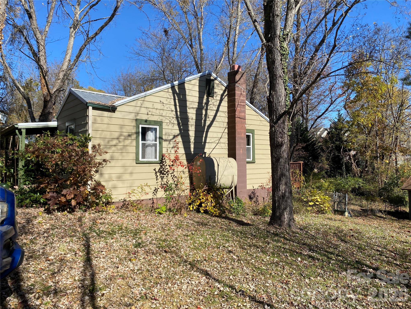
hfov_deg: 67.3
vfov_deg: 53.1
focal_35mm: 26
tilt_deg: +3.2
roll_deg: -0.1
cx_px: 206
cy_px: 154
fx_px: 309
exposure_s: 1/2358
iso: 32
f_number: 1.8
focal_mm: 4.25
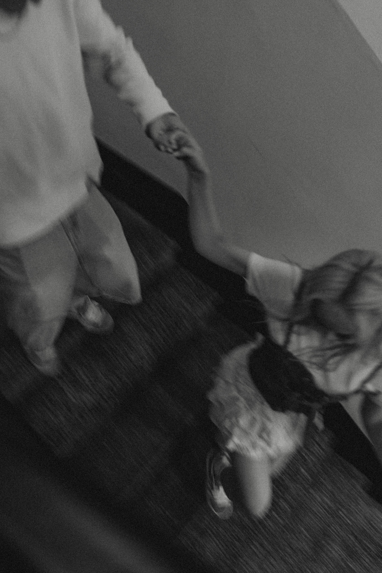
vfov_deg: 54.4
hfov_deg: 37.9
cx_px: 191
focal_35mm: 35
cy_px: 286
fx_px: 557
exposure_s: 1/30
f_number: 2.2
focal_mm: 35
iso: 320
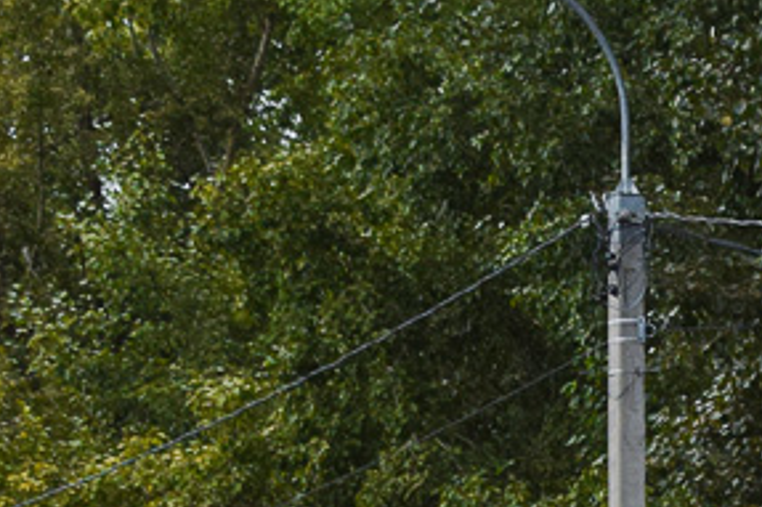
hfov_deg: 8.0
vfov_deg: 5.4
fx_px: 5310
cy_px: 1035
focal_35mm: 251
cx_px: 1142
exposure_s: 1/800
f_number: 6.3
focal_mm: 40
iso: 400
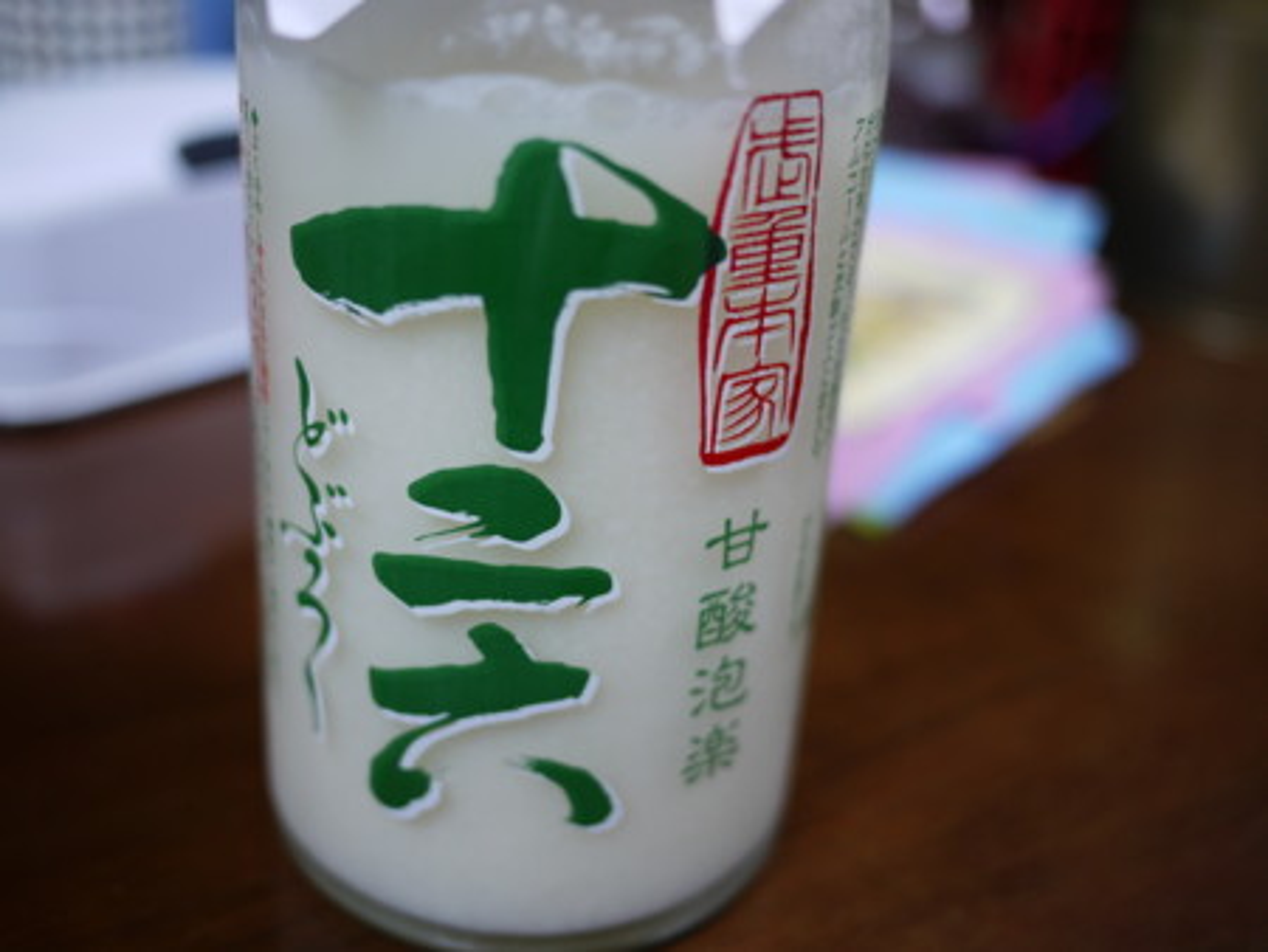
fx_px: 1466
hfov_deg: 46.8
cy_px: 476
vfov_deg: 36.0
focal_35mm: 40
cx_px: 634
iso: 100
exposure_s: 1/30
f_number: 1.7
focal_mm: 20
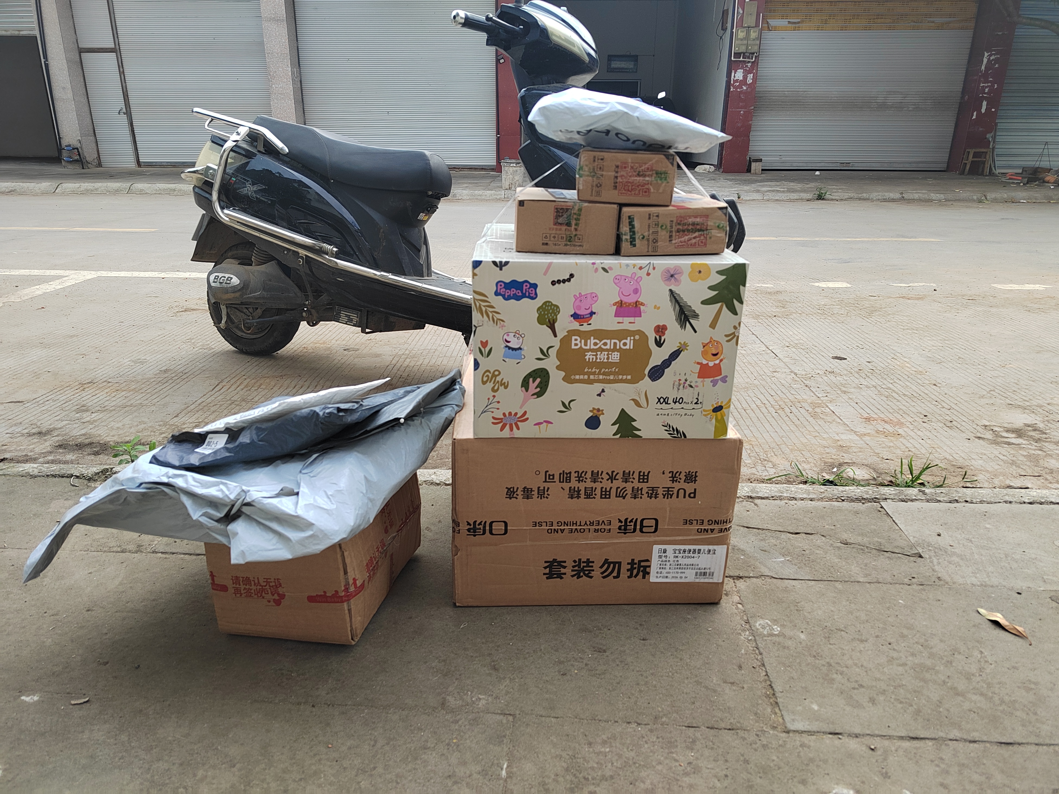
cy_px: 397
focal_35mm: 23
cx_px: 530
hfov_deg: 73.9
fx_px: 704
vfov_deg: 58.9
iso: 447
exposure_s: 1/850
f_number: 1.9
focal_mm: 5.52
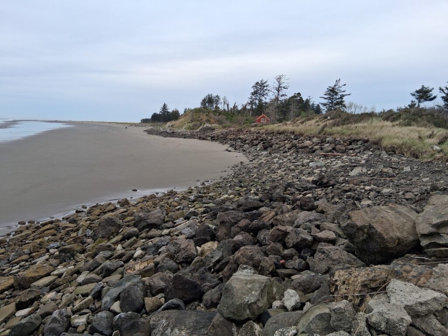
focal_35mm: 26
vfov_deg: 53.1
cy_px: 168
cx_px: 224
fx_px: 336
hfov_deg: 67.3
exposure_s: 1/171
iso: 25
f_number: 1.8
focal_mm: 3.98
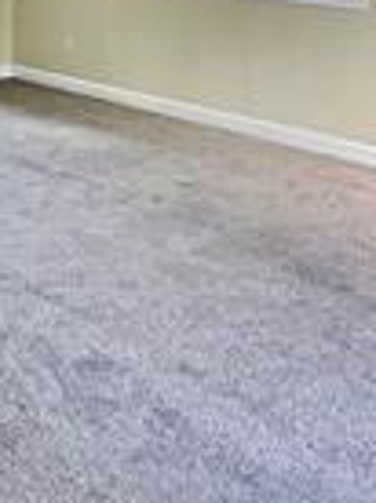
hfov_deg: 20.8
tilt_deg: -1.8
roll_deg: -0.8
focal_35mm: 65
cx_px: -91
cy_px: -55
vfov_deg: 27.3
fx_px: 944
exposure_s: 1/120
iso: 125
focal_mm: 2.22
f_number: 2.2
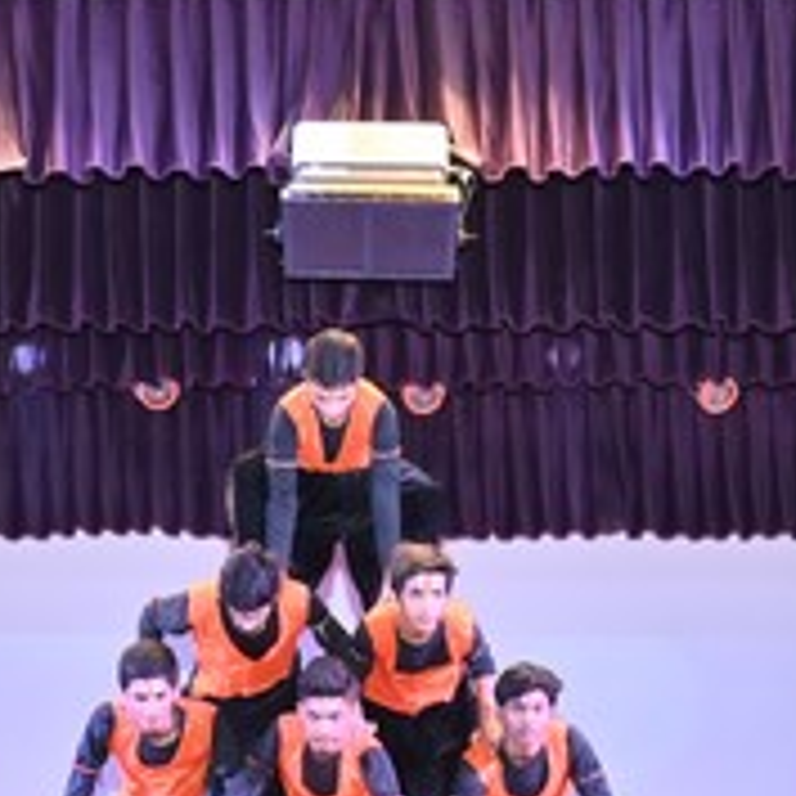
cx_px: 288
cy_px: 1030
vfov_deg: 17.7
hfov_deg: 18.8
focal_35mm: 92
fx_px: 2393
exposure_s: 1/200
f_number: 5
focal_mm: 24
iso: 1000
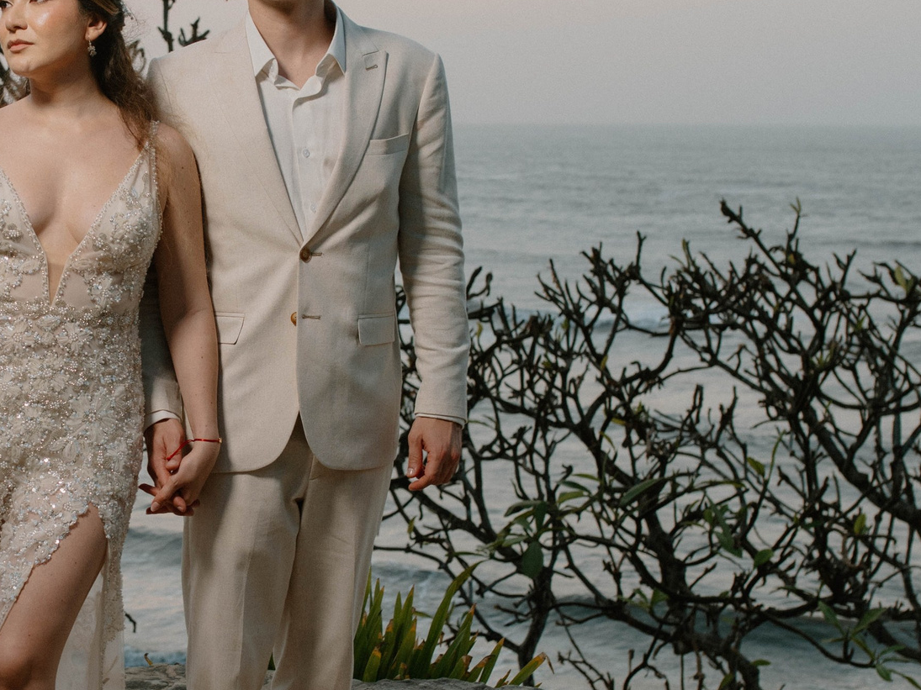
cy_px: 420
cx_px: 197
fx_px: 2128
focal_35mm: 80
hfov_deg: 24.1
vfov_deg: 18.4
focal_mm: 35
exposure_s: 1/160
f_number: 4.5
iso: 125
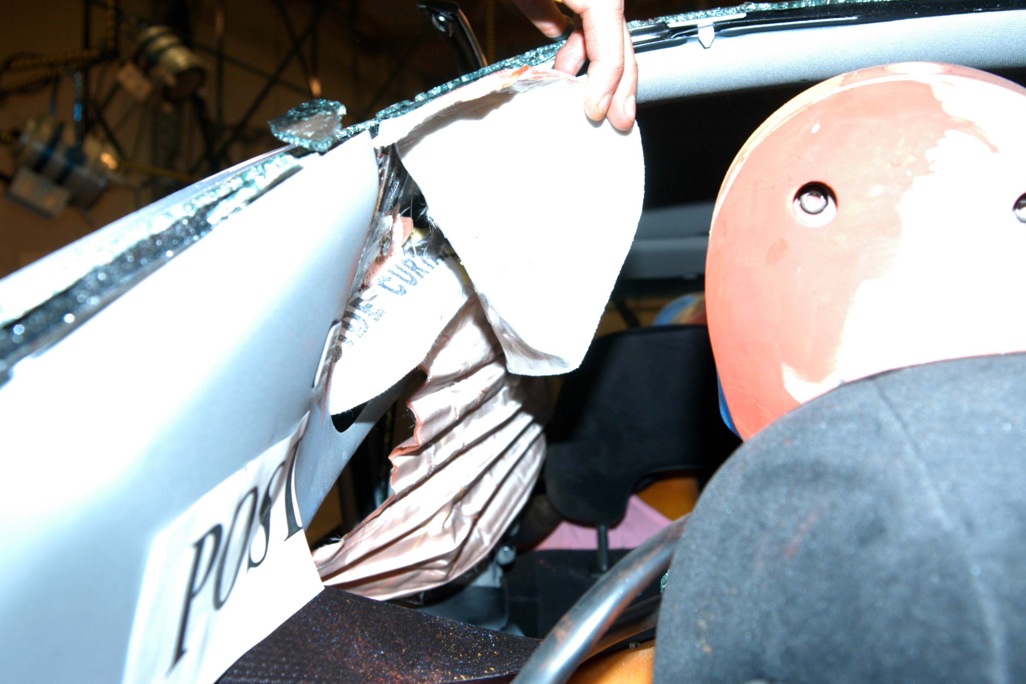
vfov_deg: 35.9
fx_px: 1055
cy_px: 342
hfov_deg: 51.9
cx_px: 509
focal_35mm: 37
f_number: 5.6
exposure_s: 1/60
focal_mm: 24
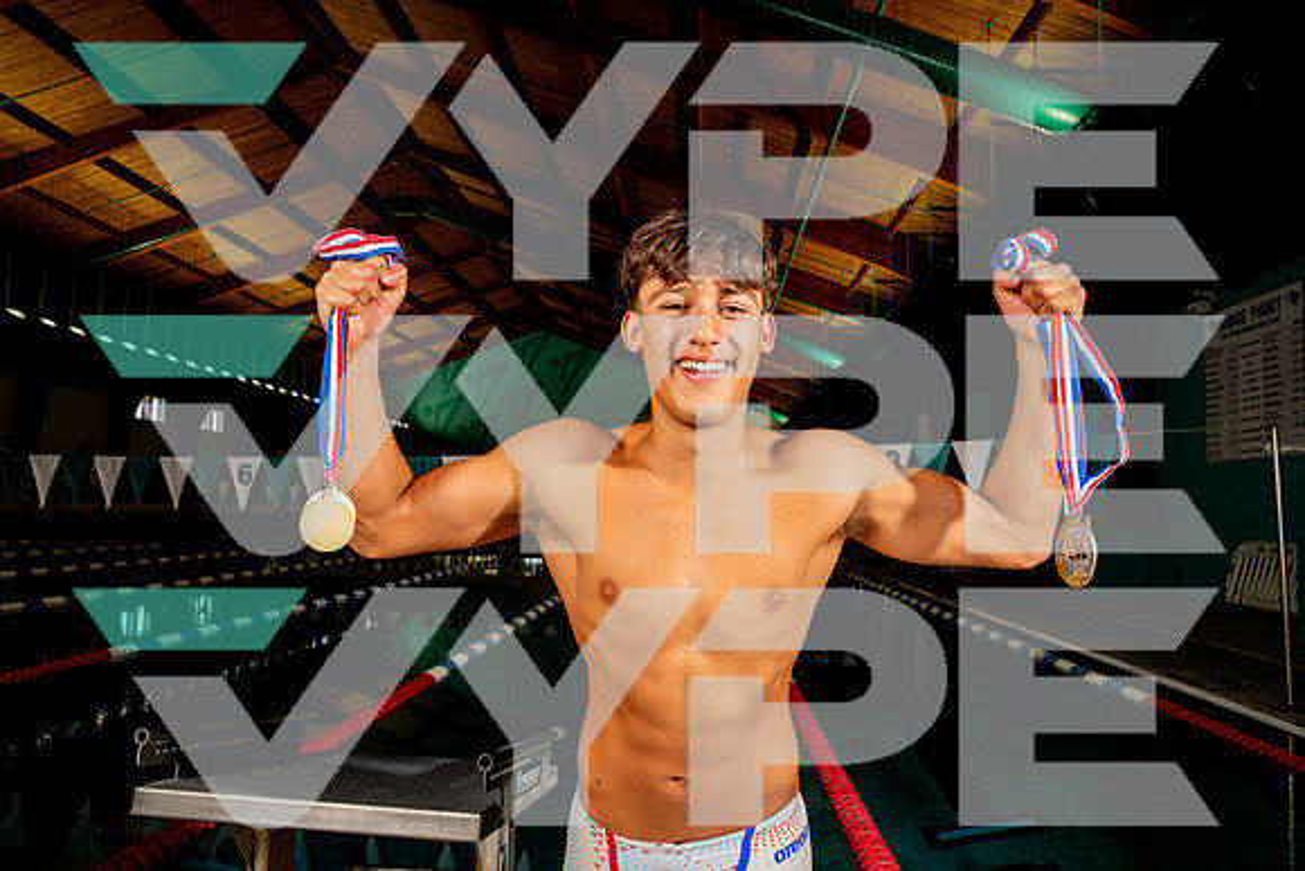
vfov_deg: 53.2
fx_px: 870
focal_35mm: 24
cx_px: 652
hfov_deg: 73.7
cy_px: 436
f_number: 7.1
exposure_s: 1/125
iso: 400
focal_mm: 24
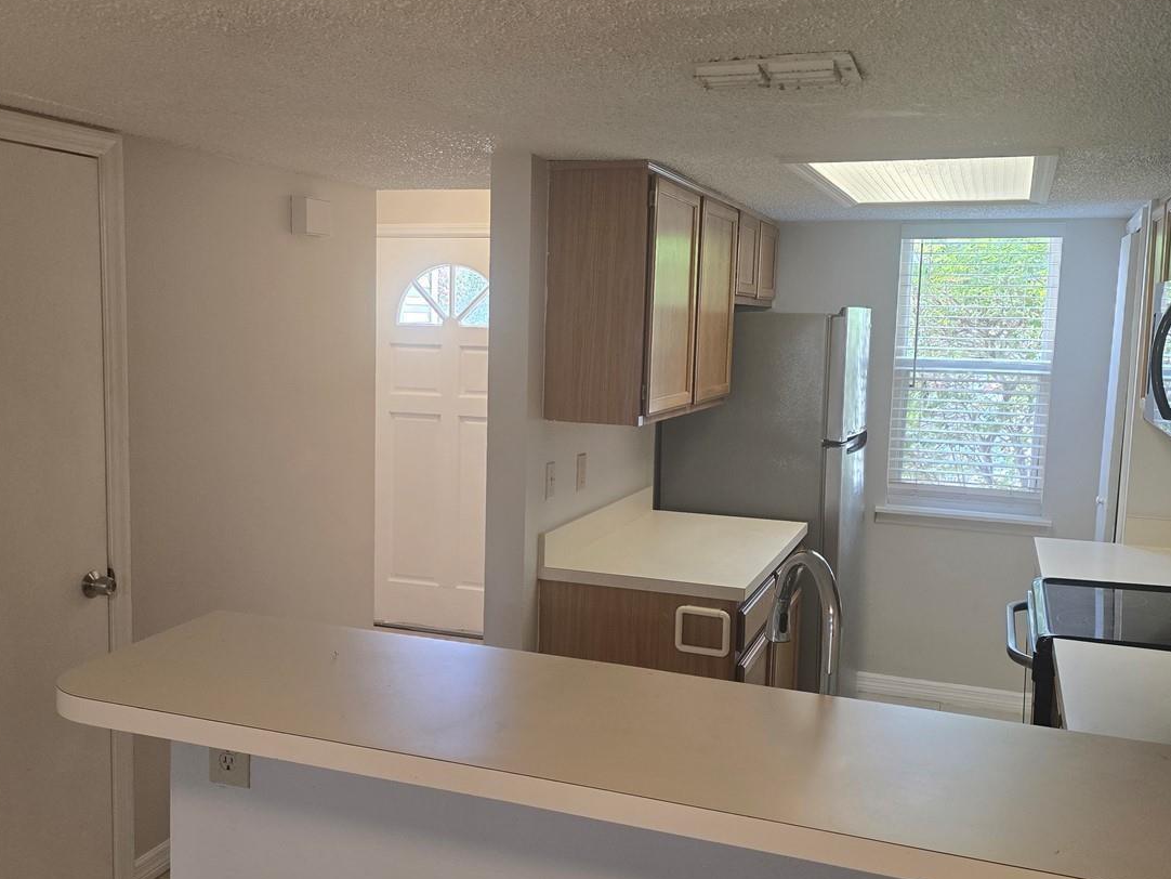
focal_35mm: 34
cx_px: 573
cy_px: 460
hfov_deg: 53.9
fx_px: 1150
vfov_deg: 41.8
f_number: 1.7
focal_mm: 6.3
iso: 125
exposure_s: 1/120
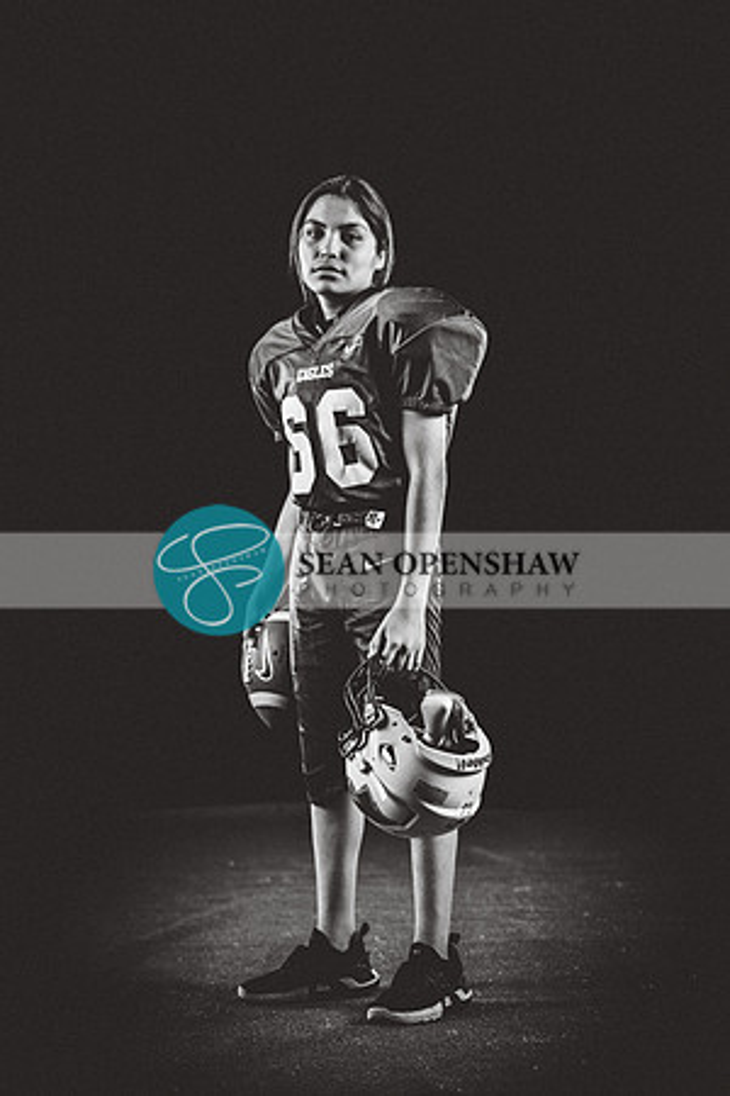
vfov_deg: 20.8
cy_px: 548
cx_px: 365
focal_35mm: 98
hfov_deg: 14.0
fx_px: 2981
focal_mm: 98
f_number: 2.8
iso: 200
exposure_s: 1/160
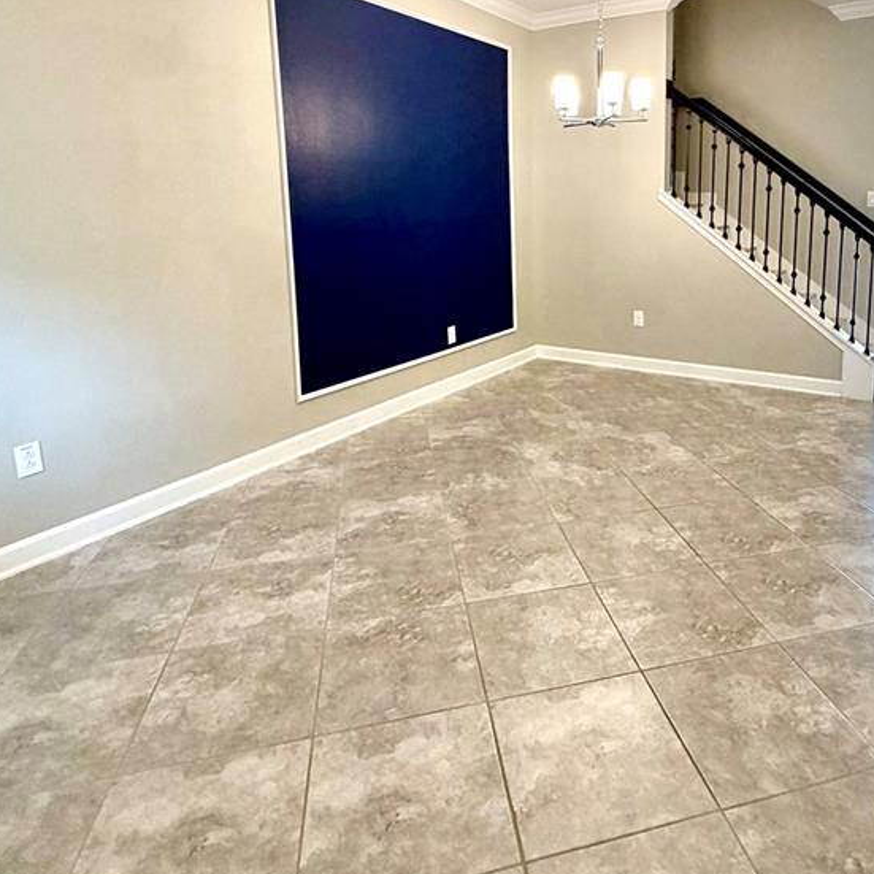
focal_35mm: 23
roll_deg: +1.0
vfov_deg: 65.4
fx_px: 657
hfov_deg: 66.2
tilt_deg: -8.2
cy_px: 289
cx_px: 549
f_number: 2.2
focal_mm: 2.22
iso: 200
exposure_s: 1/60
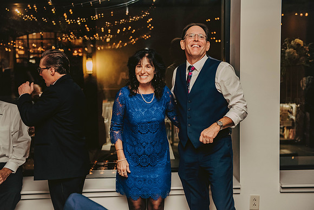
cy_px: 105
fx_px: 480
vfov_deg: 24.6
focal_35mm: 55
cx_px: 157
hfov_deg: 36.2
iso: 2000
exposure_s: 1/200
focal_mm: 55
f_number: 3.2
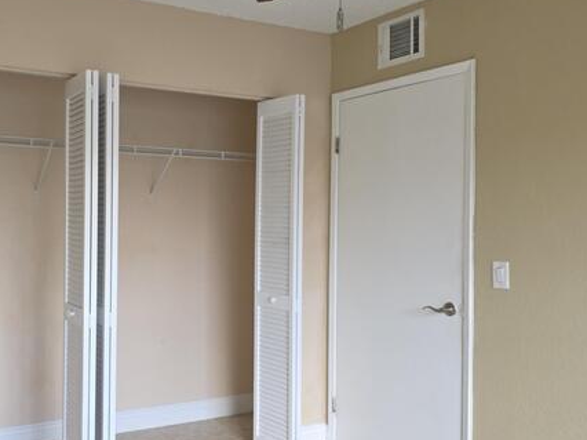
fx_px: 610
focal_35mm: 36
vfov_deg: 39.6
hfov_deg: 49.4
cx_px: 148
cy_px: 218
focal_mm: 6.3
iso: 100
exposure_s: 1/60
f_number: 1.7
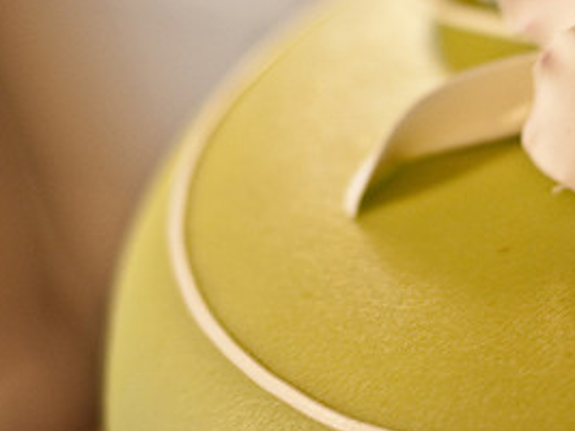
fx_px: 2607
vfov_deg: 9.4
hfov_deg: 12.5
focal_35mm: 157
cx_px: 489
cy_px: 67
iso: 400
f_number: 2.2
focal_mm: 50
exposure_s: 1/15
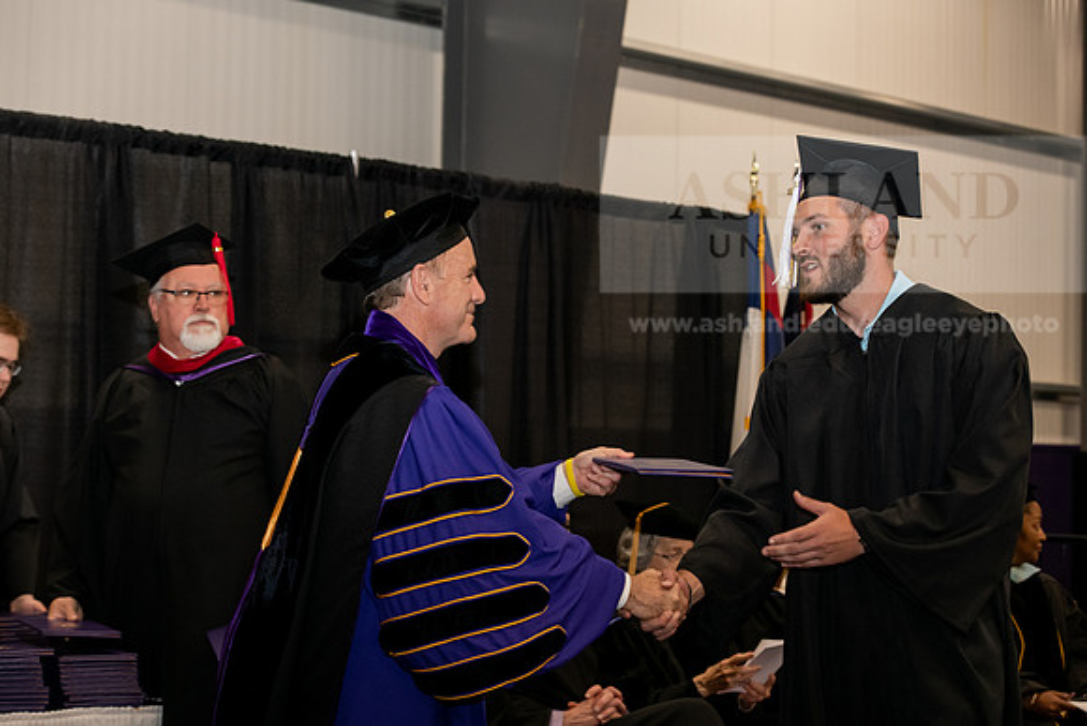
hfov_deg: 27.0
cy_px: 363
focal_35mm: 75
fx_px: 2265
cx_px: 544
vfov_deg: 18.2
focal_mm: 75
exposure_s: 1/200
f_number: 5.6
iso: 2000
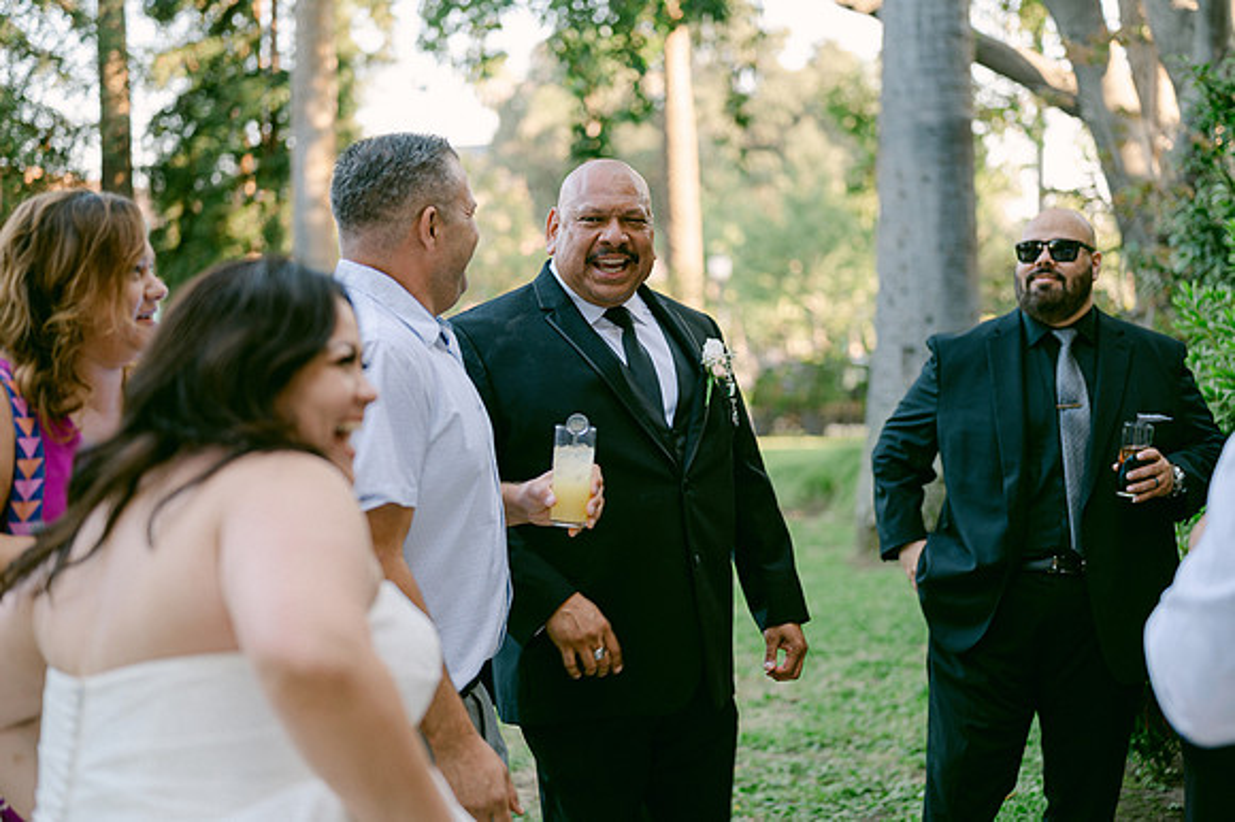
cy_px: 411
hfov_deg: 39.6
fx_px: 1714
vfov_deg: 27.0
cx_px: 618
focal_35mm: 50
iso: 100
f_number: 1.8
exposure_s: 1/160
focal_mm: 50
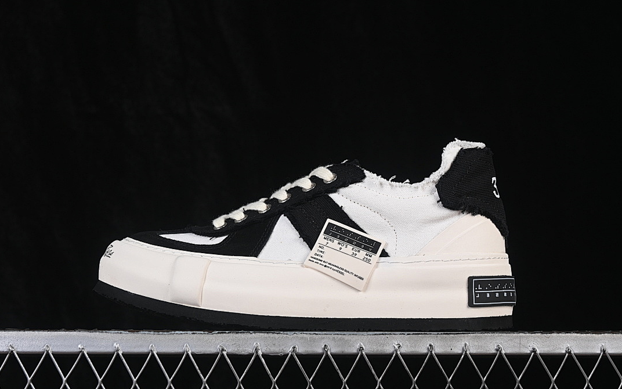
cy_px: 201
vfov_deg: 16.9
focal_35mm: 77
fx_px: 1305
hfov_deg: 26.8
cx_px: 312
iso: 160
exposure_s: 1/80
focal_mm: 50
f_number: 8
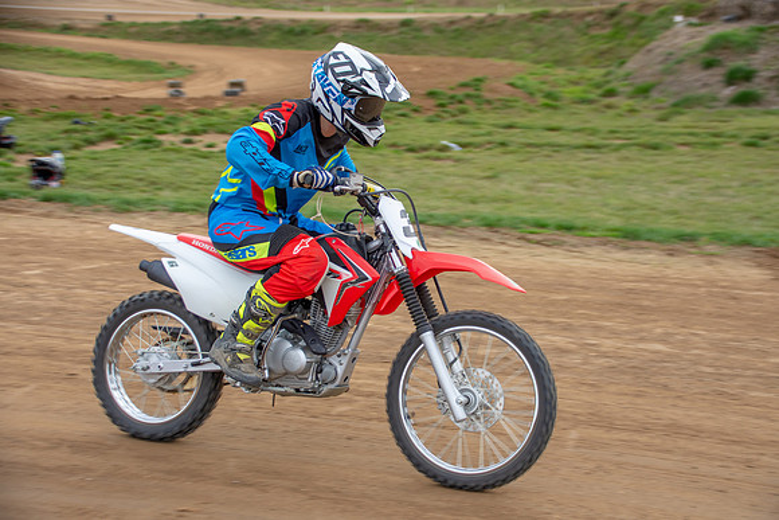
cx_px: 390
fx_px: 1493
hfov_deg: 29.2
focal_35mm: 69
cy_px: 260
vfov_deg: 19.7
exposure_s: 1/250
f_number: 5
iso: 400
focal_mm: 46
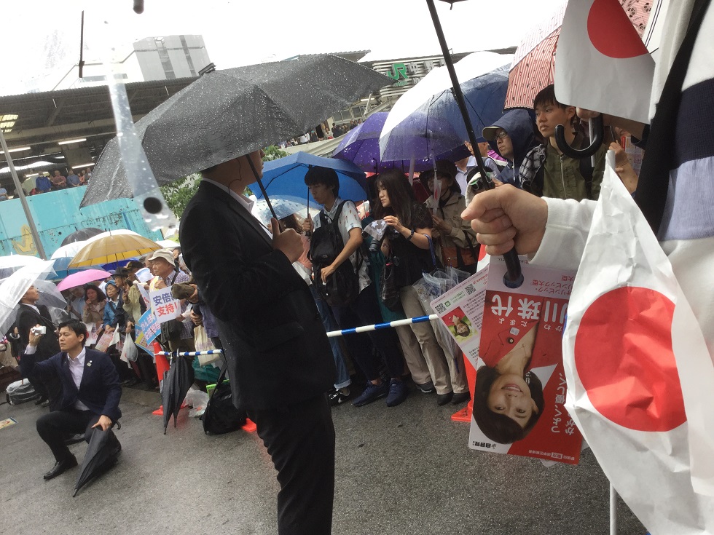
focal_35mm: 31
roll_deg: +17.0
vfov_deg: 45.4
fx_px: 639
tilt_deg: -5.5
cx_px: 357
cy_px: 268
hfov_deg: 58.4
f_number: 2.4
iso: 32
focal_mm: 3.3
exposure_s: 1/120
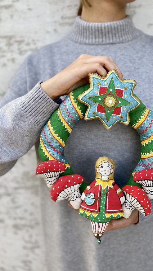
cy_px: 132
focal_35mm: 30
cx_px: 105
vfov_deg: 64.3
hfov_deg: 38.4
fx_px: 216
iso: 32
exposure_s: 1/149
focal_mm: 4.25
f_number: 1.8
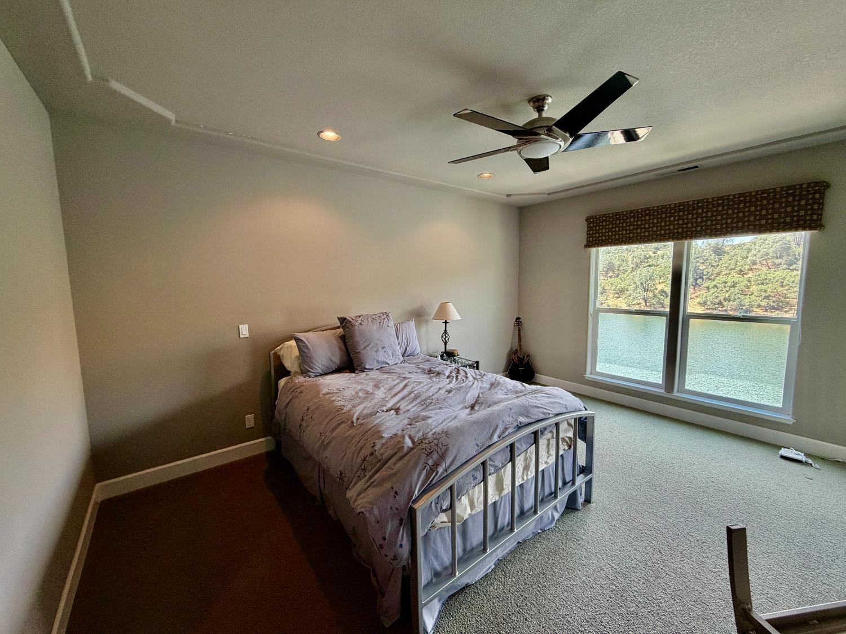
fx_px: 342
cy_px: 317
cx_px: 423
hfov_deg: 102.1
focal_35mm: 14
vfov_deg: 85.7
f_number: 2.2
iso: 64
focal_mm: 2.22
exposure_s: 1/120
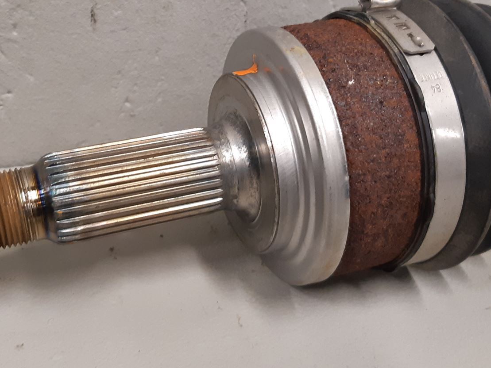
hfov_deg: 39.5
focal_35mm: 48
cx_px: 205
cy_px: 159
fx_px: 681
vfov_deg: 30.2
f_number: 1.7
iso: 200
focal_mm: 3.93
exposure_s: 1/50
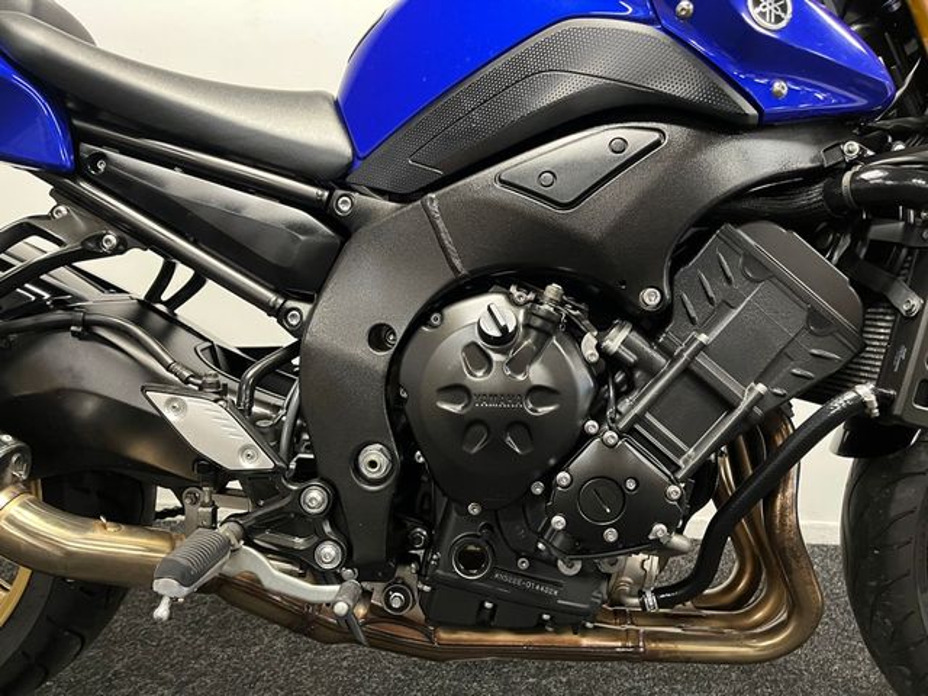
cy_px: 348
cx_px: 464
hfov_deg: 67.3
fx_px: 697
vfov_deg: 53.1
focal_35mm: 26
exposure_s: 1/33
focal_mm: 5.1
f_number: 1.6
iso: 400
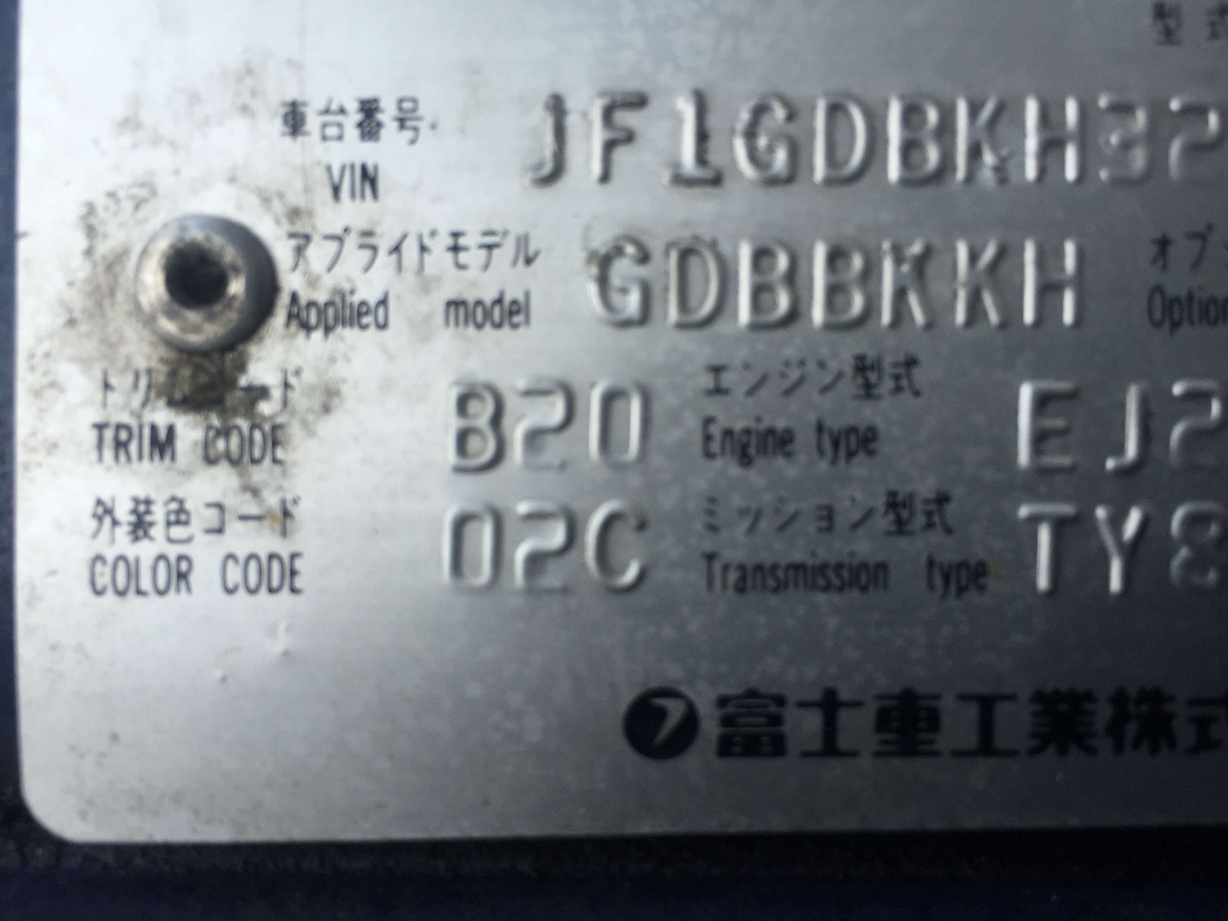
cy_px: 460
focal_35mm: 29
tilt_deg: -87.2
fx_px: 1029
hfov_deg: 61.7
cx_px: 614
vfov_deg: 48.2
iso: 32
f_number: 2.2
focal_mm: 4.15
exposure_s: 1/573
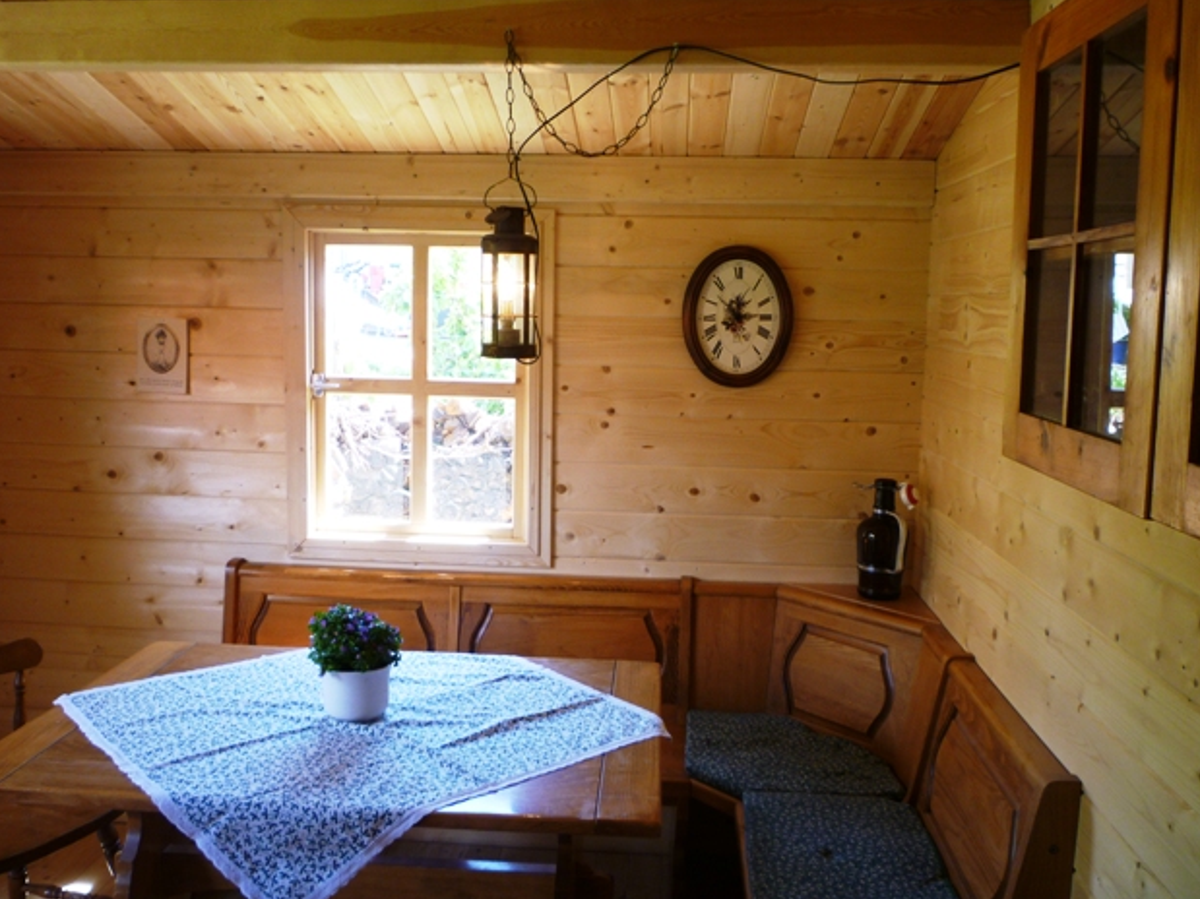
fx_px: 1040
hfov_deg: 60.0
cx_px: 609
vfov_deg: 46.8
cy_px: 461
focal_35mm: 30
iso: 100
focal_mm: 5.2
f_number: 3.3
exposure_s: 1/30
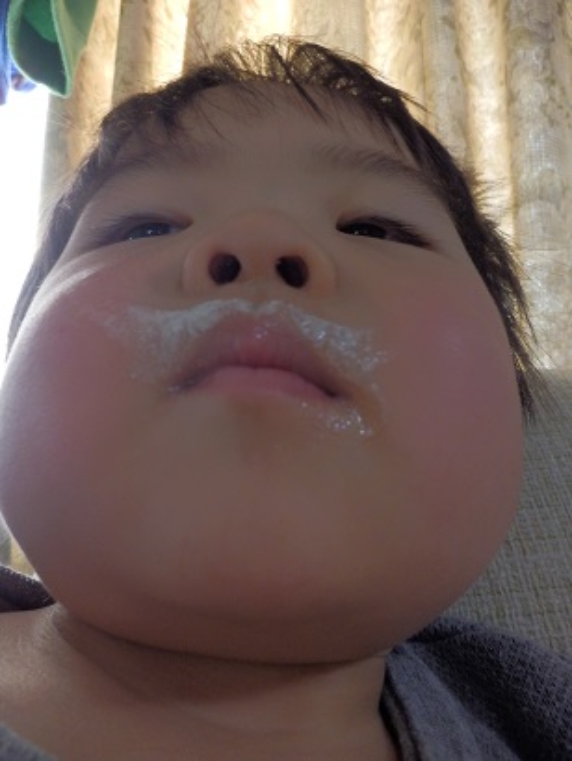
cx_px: 286
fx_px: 528
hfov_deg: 56.9
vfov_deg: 71.6
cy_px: 380
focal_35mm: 24
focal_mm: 4.2
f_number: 3
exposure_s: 1/30
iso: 320
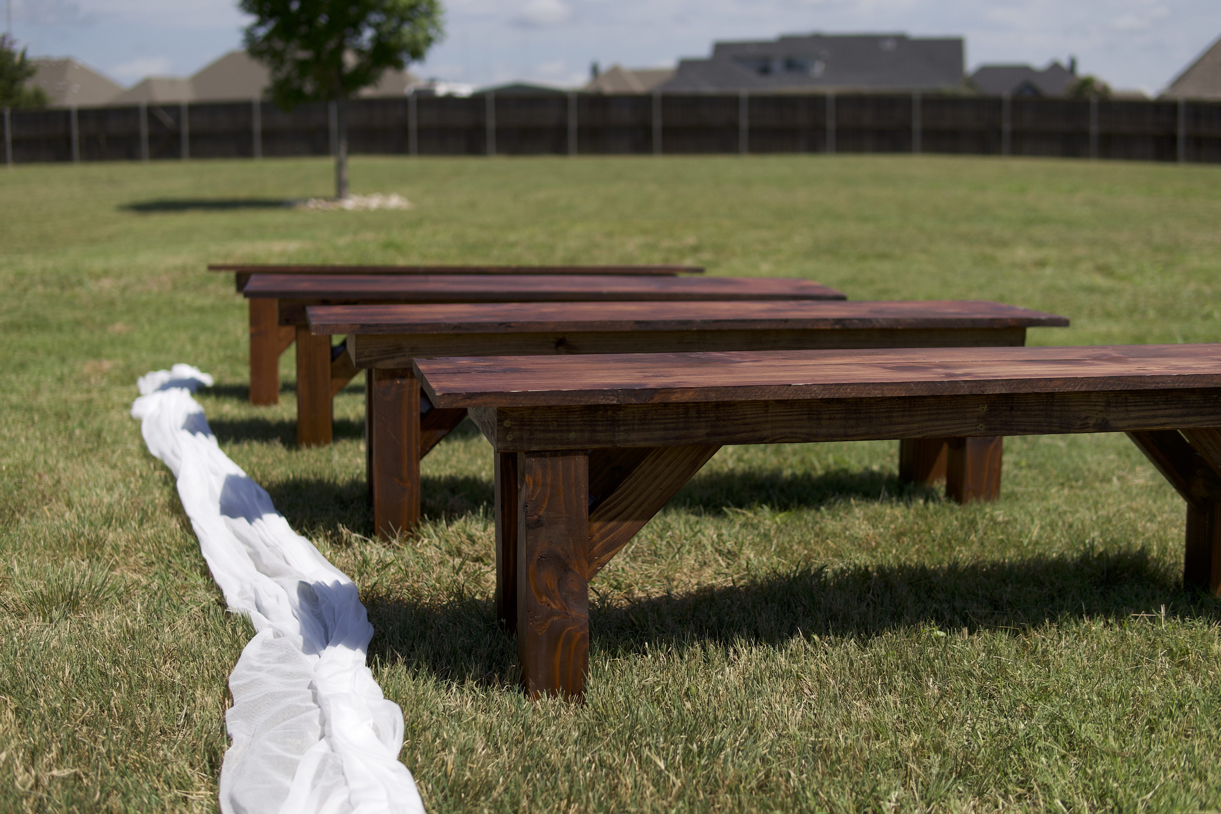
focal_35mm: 45
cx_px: 610
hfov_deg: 43.6
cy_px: 407
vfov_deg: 29.9
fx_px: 1526
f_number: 2
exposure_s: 1/8000
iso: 100
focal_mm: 30
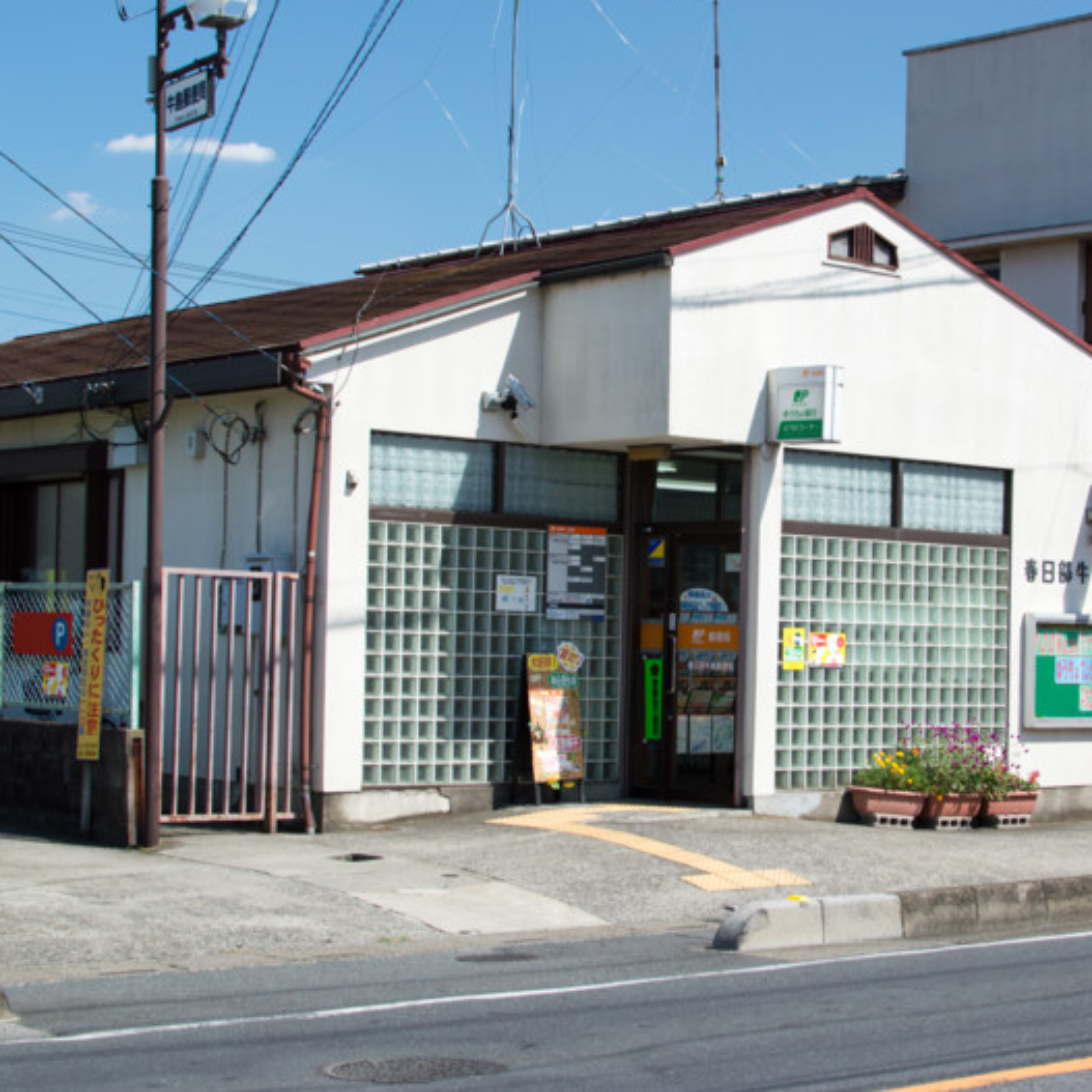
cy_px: 543
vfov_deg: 25.5
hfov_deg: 25.4
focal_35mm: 68
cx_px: 717
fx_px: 2414
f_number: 7.1
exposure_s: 1/200
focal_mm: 35
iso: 100
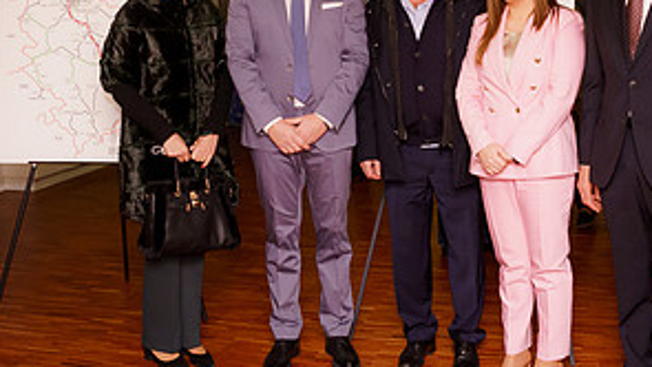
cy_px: 69
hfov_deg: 37.0
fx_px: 968
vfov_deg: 21.2
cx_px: 411
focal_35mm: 56
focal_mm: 24
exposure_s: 1/250
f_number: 4
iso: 2500
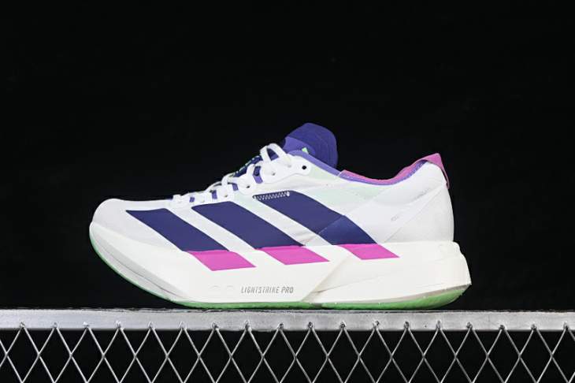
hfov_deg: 27.0
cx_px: 288
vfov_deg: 18.2
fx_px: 1197
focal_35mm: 75
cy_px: 192
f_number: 8
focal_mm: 50
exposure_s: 1/80
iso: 160
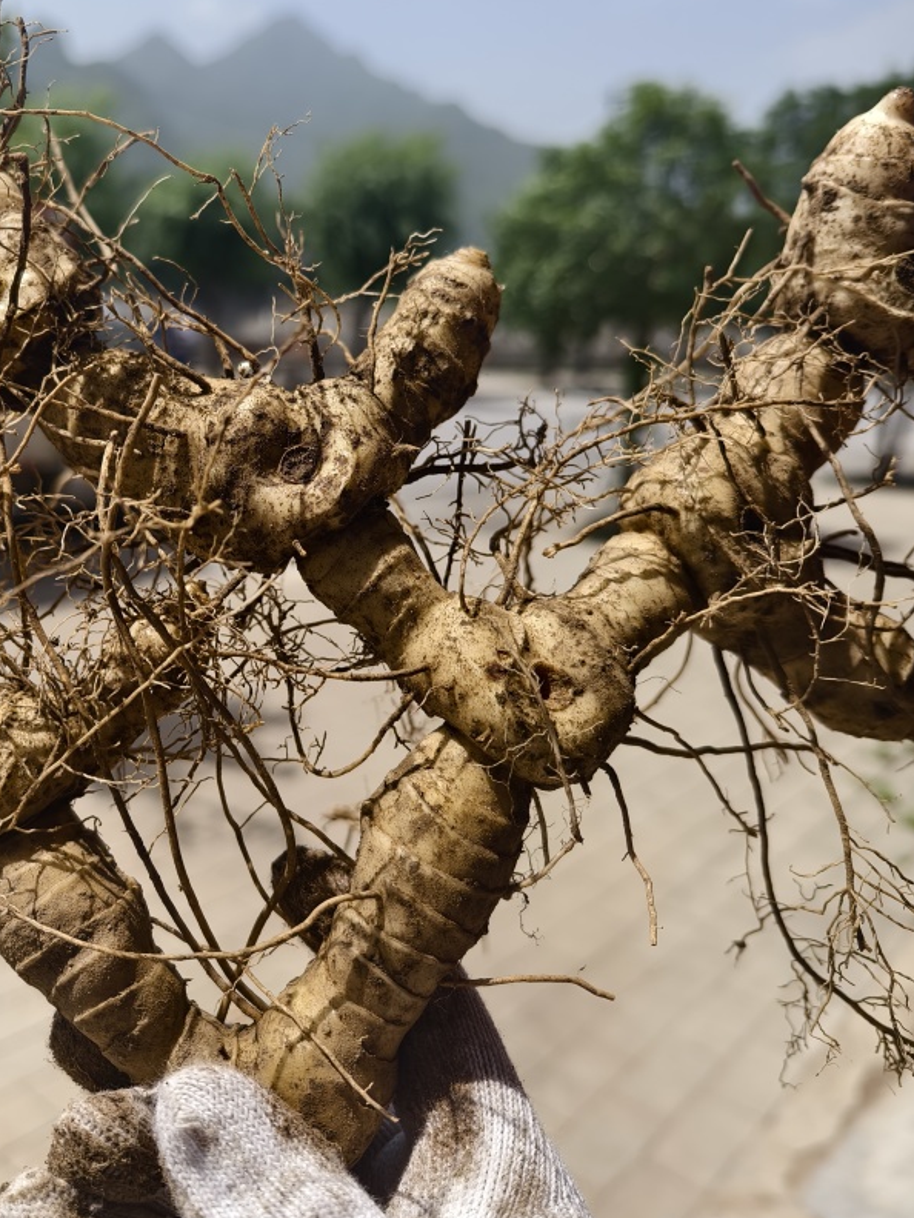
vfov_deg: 58.2
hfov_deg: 44.8
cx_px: 312
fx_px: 1091
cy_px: 551
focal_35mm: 31
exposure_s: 1/6024
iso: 170
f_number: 1.75
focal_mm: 8.67
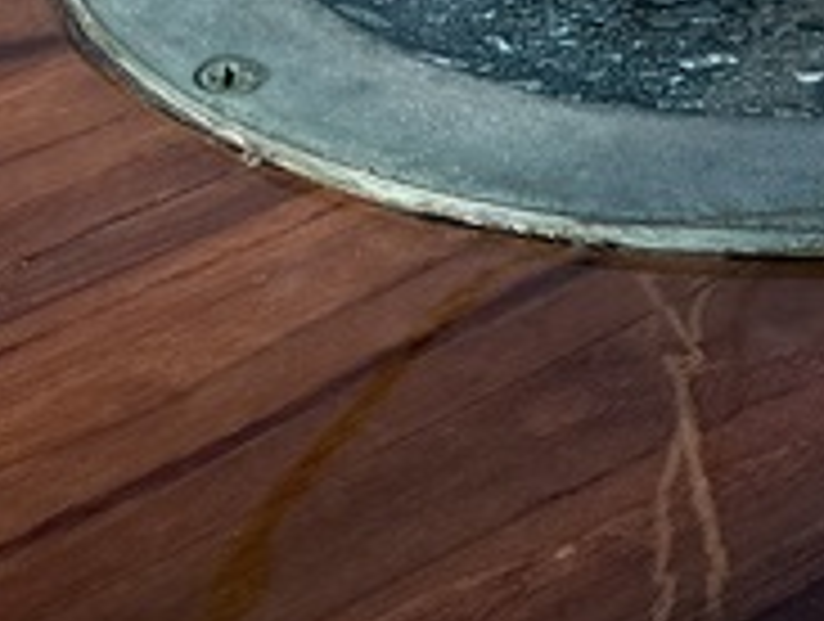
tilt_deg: -36.8
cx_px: 608
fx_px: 3745
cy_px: 320
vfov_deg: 9.5
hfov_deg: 12.5
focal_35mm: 157
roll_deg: +2.1
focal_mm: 6.76
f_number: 1.78
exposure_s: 1/4167
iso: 80
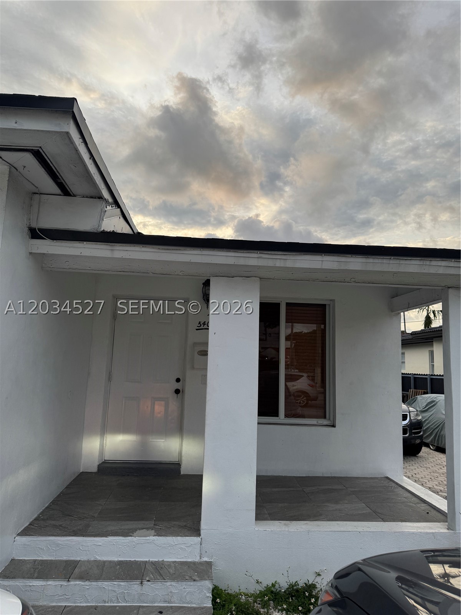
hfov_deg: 56.8
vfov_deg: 71.6
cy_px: 308
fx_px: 426
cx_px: 230
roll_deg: -1.5
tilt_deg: +7.7
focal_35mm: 24
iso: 80
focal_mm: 6.76
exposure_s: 1/832
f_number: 1.78
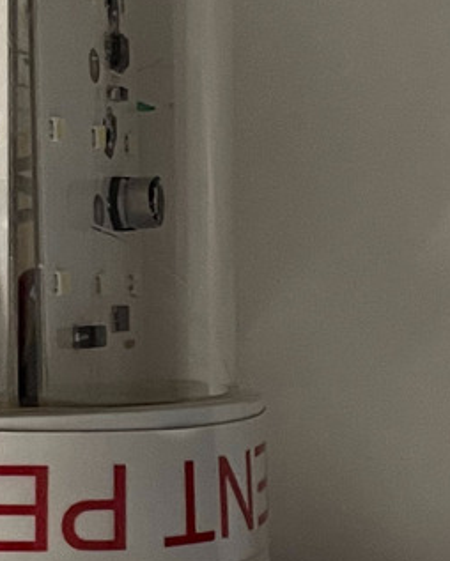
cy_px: 119
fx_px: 2129
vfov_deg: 14.9
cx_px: 89
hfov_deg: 12.0
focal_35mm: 128
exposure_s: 1/60
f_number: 1.6
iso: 500
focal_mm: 4.2
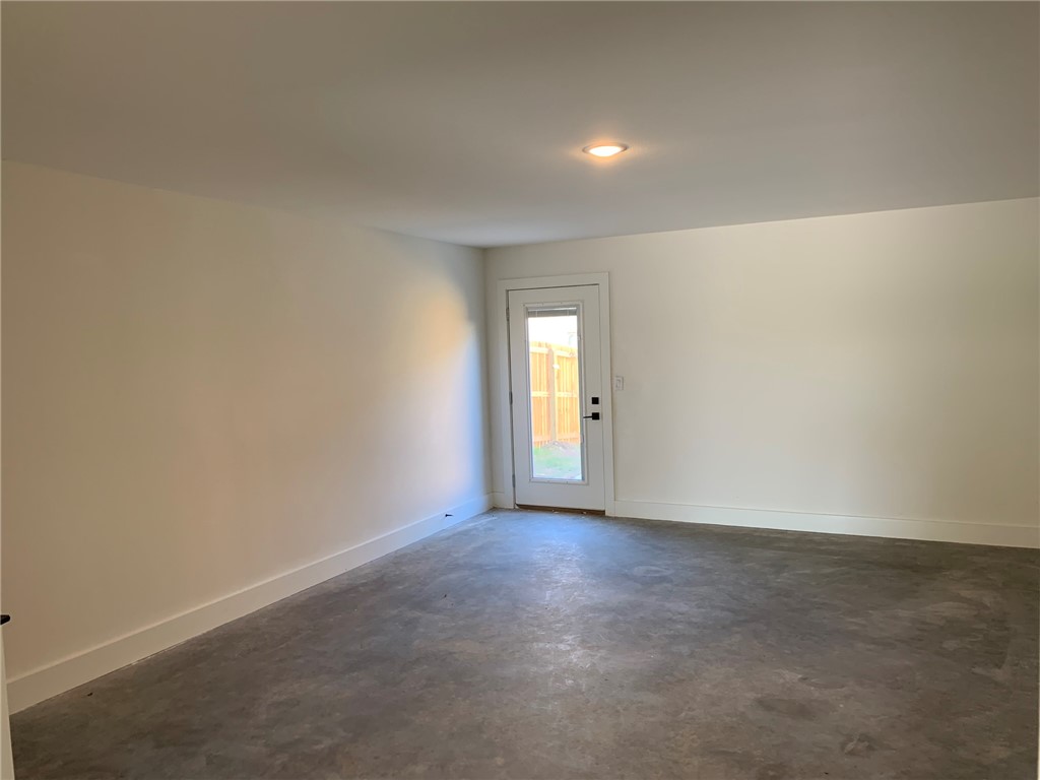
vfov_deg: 53.1
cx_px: 520
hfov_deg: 67.3
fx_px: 781
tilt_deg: +0.0
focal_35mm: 26
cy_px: 390
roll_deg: +3.2
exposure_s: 1/60
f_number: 1.8
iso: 80
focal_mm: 4.25
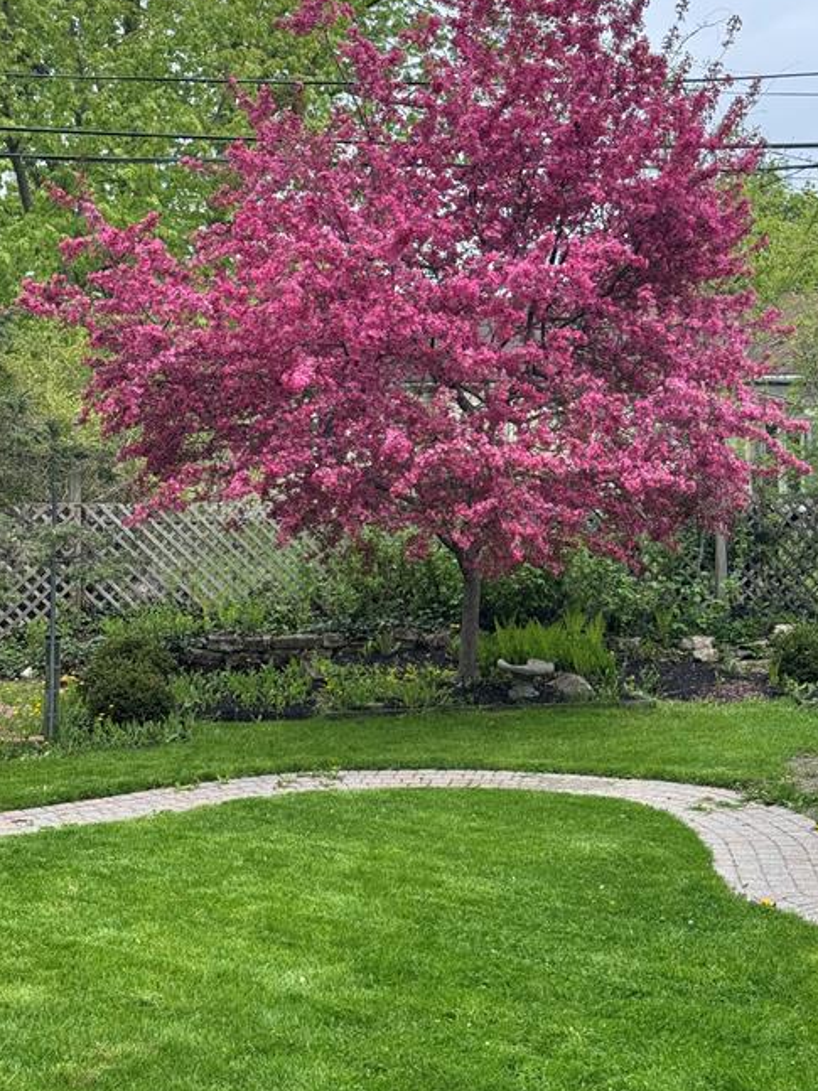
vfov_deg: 33.7
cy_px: 460
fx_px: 1797
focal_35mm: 57
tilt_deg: -1.4
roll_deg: +0.4
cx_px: 472
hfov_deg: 25.6
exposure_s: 1/792
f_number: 1.78
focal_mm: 6.76
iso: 64
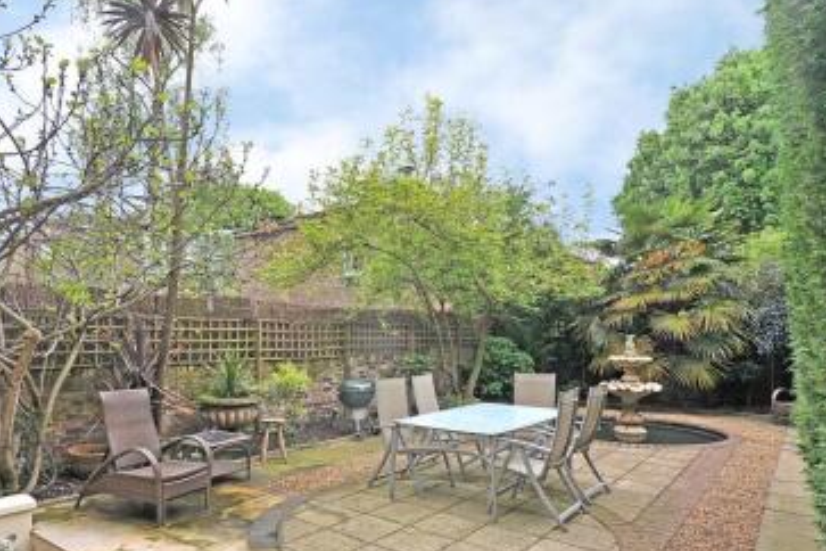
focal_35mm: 22
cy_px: 338
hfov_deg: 79.3
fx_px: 497
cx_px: 373
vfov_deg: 57.4
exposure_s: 1/40
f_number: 8
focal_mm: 11
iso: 200
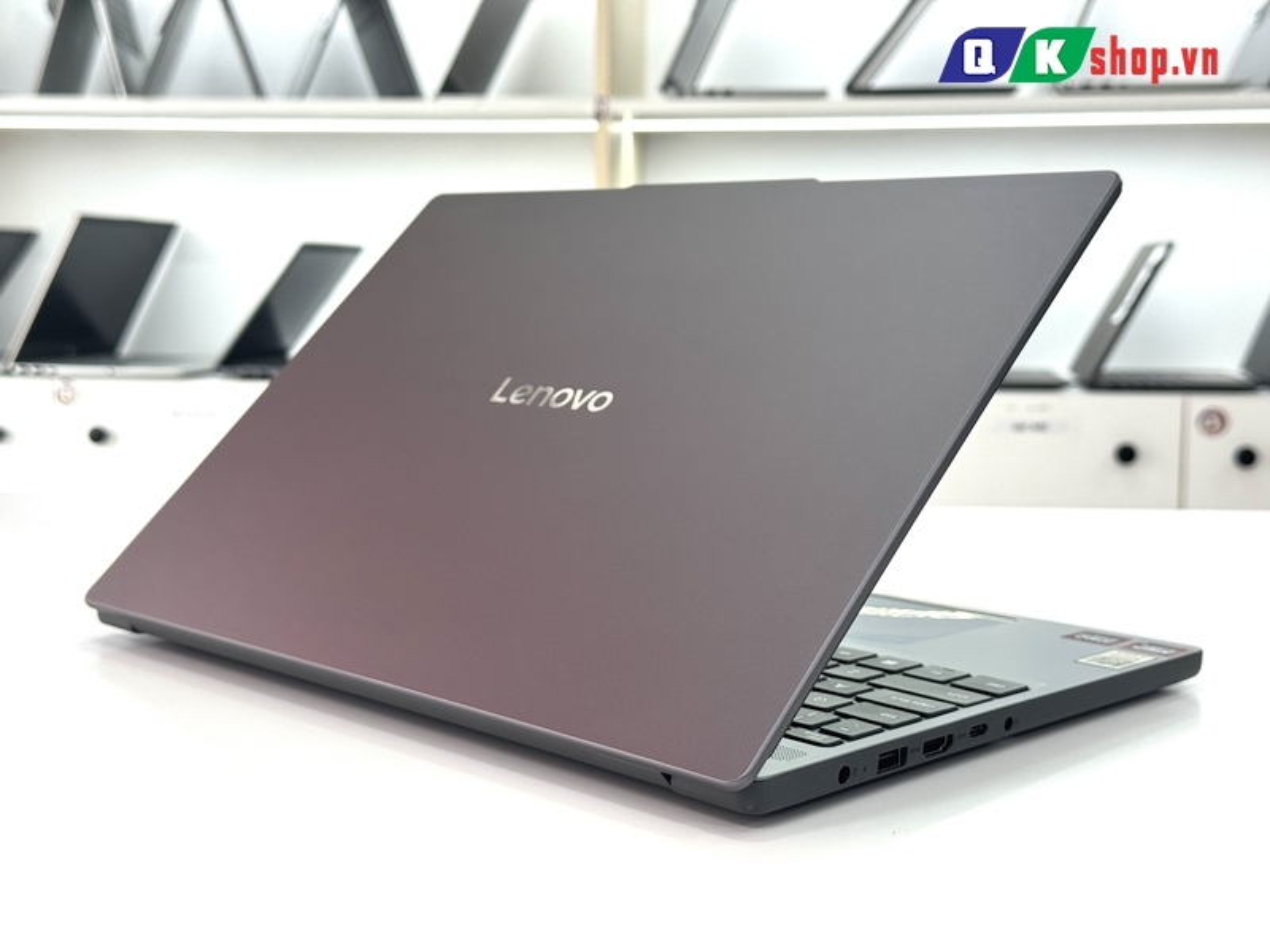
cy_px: 476
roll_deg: +0.4
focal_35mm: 48
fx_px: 1761
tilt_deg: -6.5
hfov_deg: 39.7
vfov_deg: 30.3
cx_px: 635
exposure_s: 1/147
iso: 64
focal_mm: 6.76
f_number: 1.78
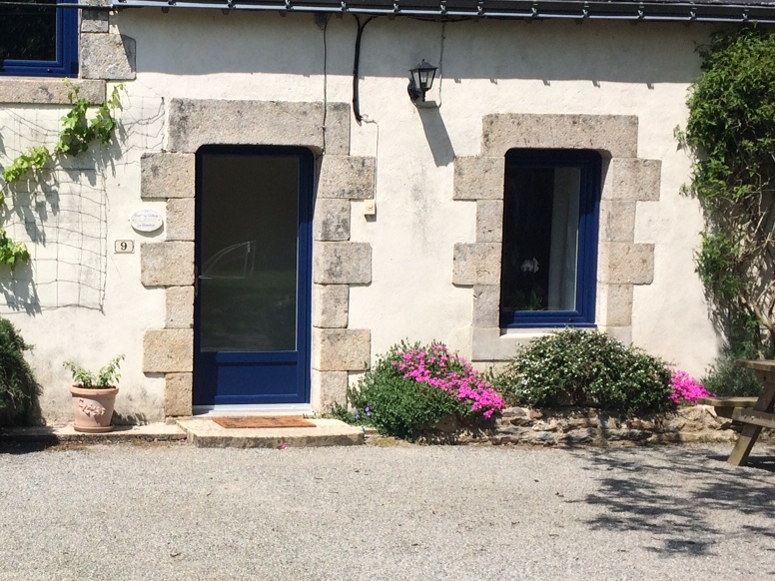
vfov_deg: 24.0
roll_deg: -0.8
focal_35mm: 61
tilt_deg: -5.6
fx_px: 1366
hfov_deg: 30.7
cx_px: 122
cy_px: 325
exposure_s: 1/2564
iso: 32
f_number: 2.2
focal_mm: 4.15
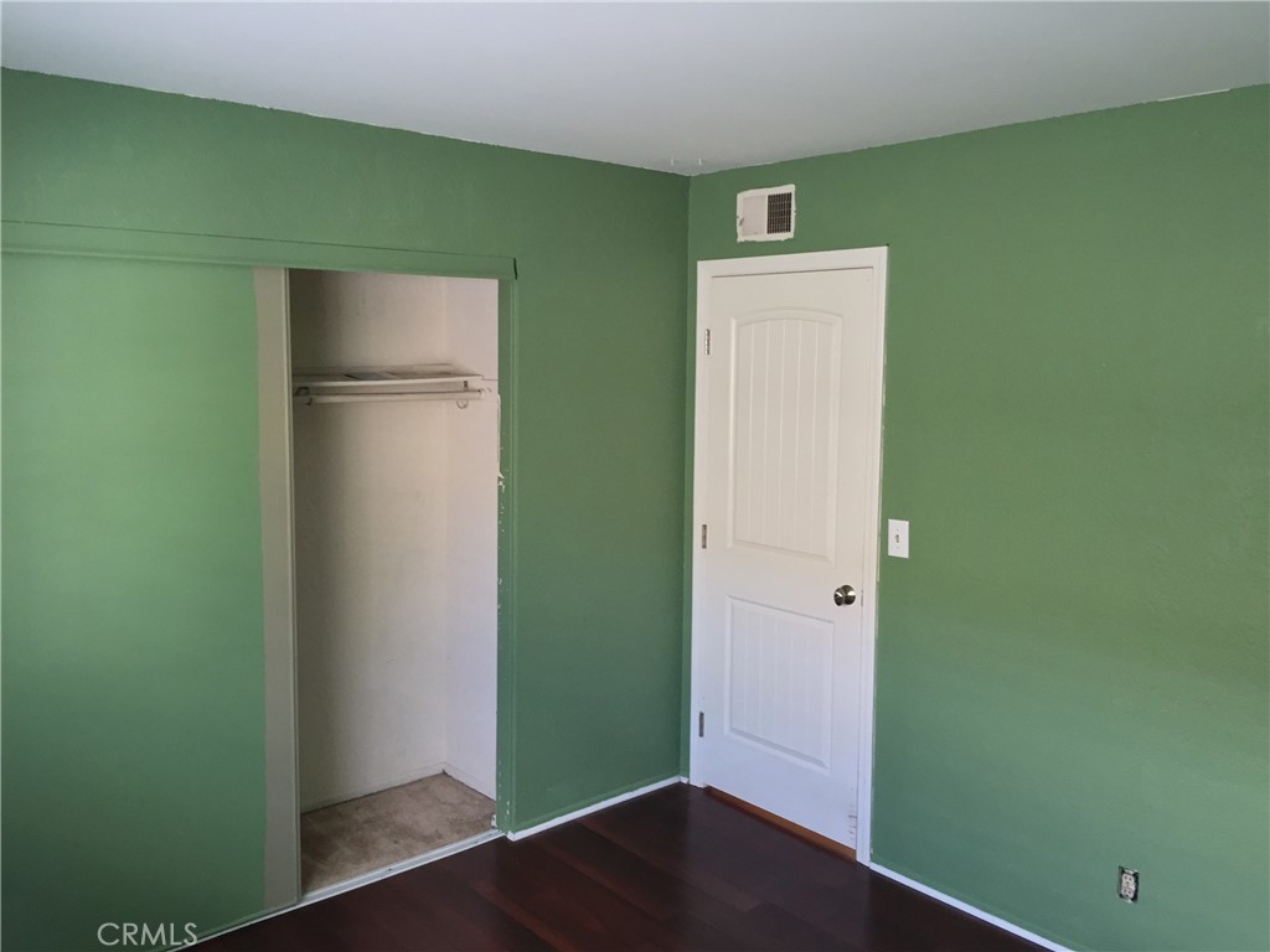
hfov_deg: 61.7
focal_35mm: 29
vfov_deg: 48.2
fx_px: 1064
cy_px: 476
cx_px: 635
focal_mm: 4.15
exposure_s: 1/30
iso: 125
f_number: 2.2
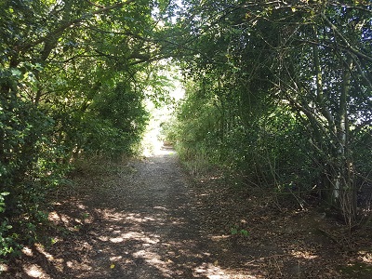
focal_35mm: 26
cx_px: 186
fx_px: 279
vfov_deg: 53.1
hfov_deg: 67.3
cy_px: 140
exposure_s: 1/50
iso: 80
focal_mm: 4.2
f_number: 1.7
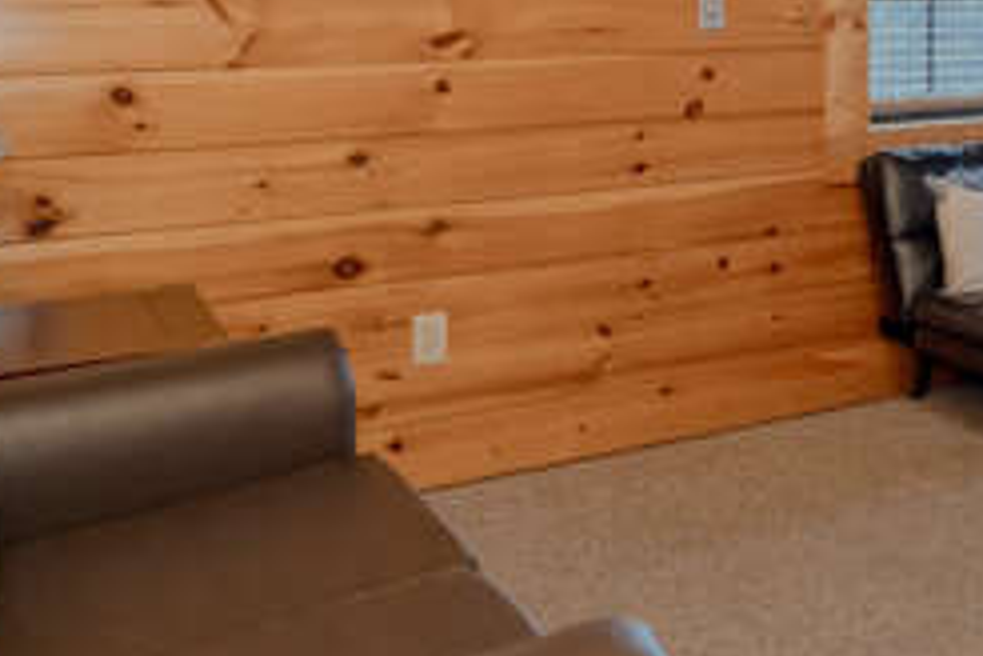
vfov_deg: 26.1
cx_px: 1187
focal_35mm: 50
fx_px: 1365
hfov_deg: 32.5
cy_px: 60
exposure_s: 1/125
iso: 500
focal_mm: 16
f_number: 10
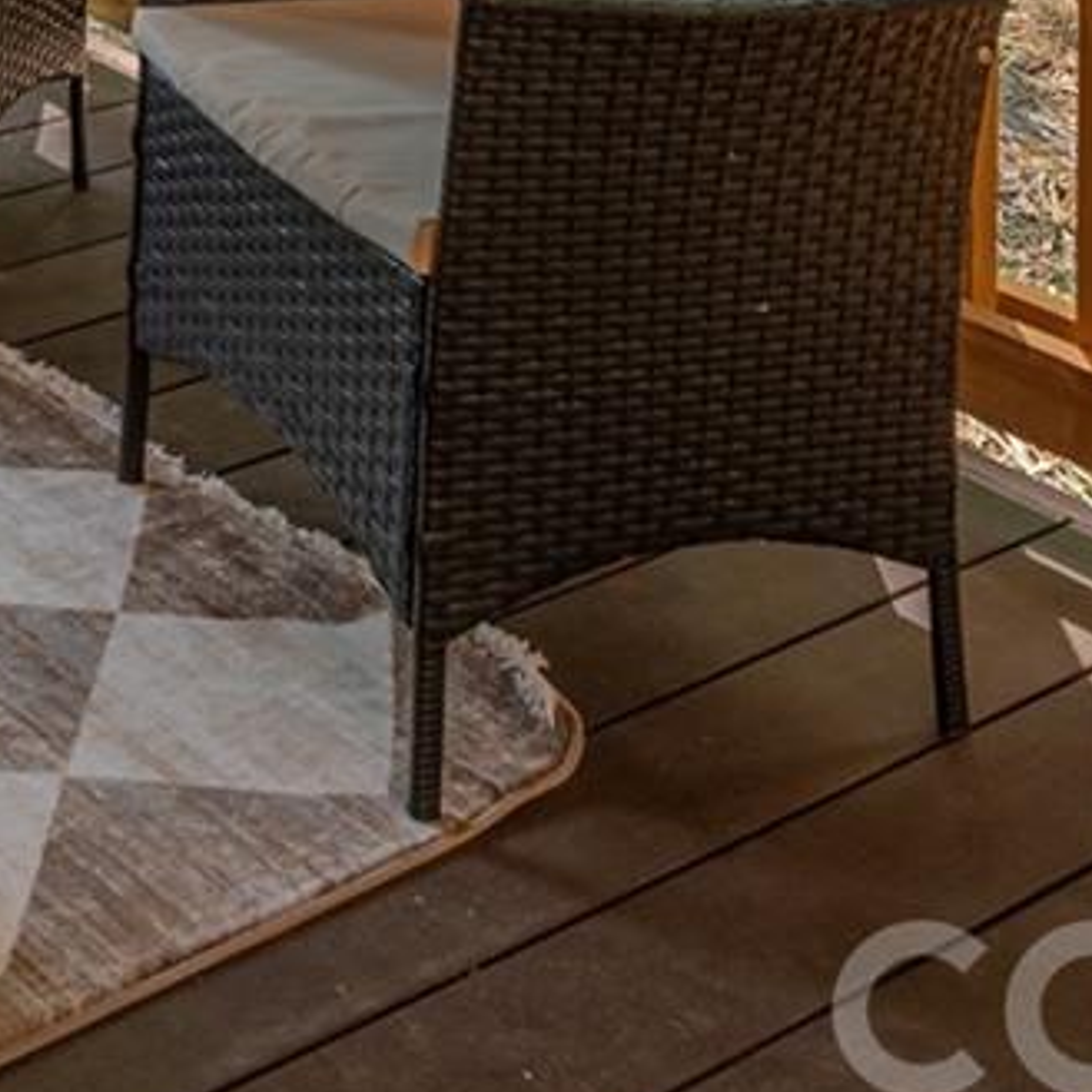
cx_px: -568
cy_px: -1006
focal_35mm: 74
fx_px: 2641
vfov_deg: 17.6
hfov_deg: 20.0
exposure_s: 1/125
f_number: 8
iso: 320
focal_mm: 14
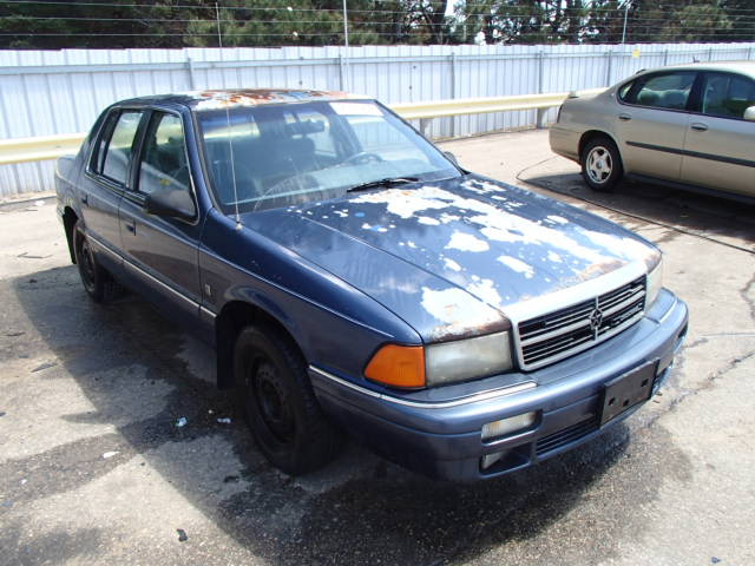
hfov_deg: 63.4
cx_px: 378
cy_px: 283
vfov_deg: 49.7
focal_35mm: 28
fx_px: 611
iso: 100
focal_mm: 5
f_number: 3.9
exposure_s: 1/160
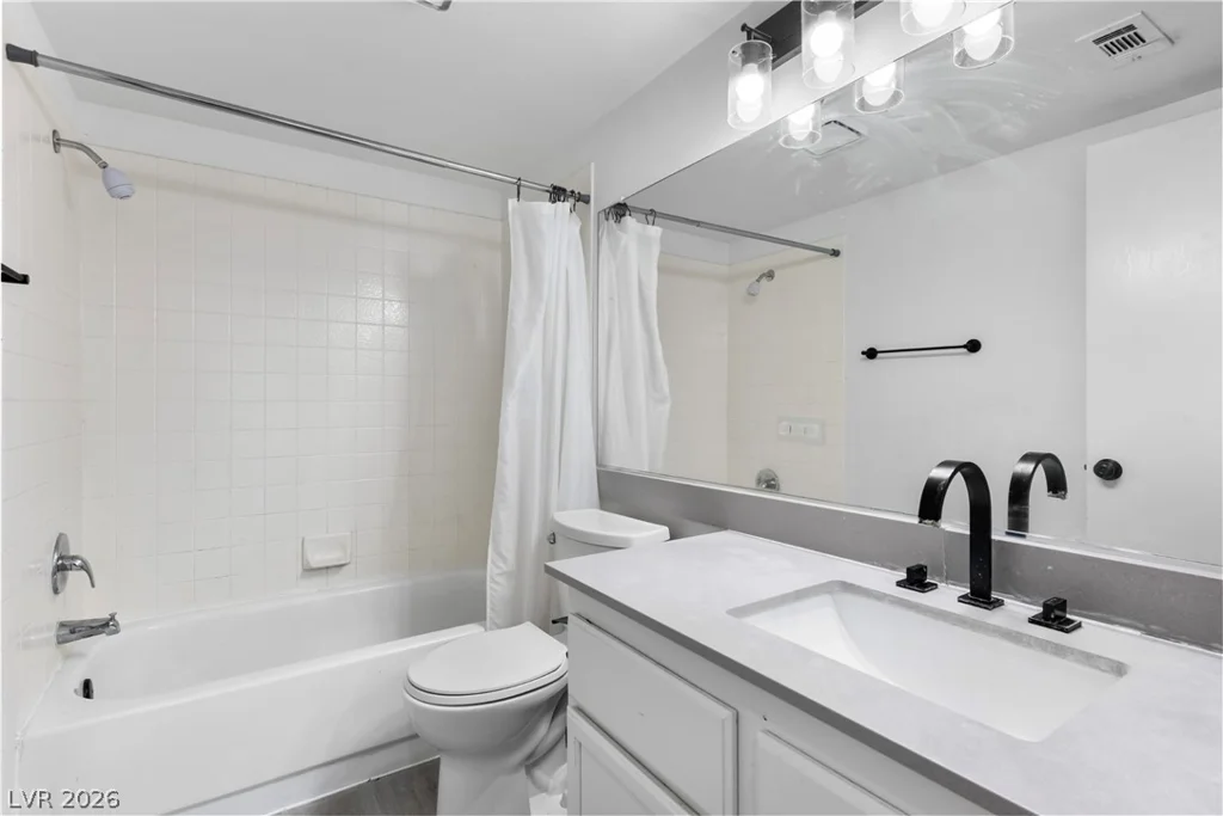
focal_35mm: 17
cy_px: 408
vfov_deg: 70.5
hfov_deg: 93.3
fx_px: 578
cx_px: 612
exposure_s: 1/250
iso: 400
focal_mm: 17
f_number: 8
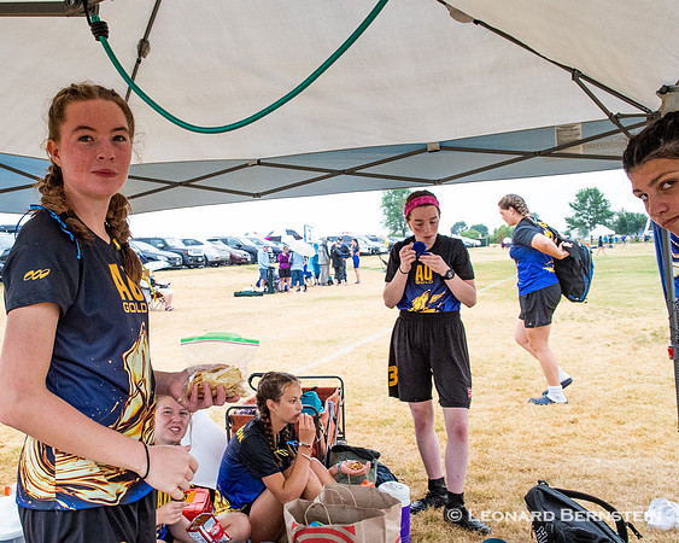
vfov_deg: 39.2
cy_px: 266
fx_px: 762
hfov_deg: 47.7
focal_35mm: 38
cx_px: 263
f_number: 7.1
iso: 1600
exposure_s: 1/500
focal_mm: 22
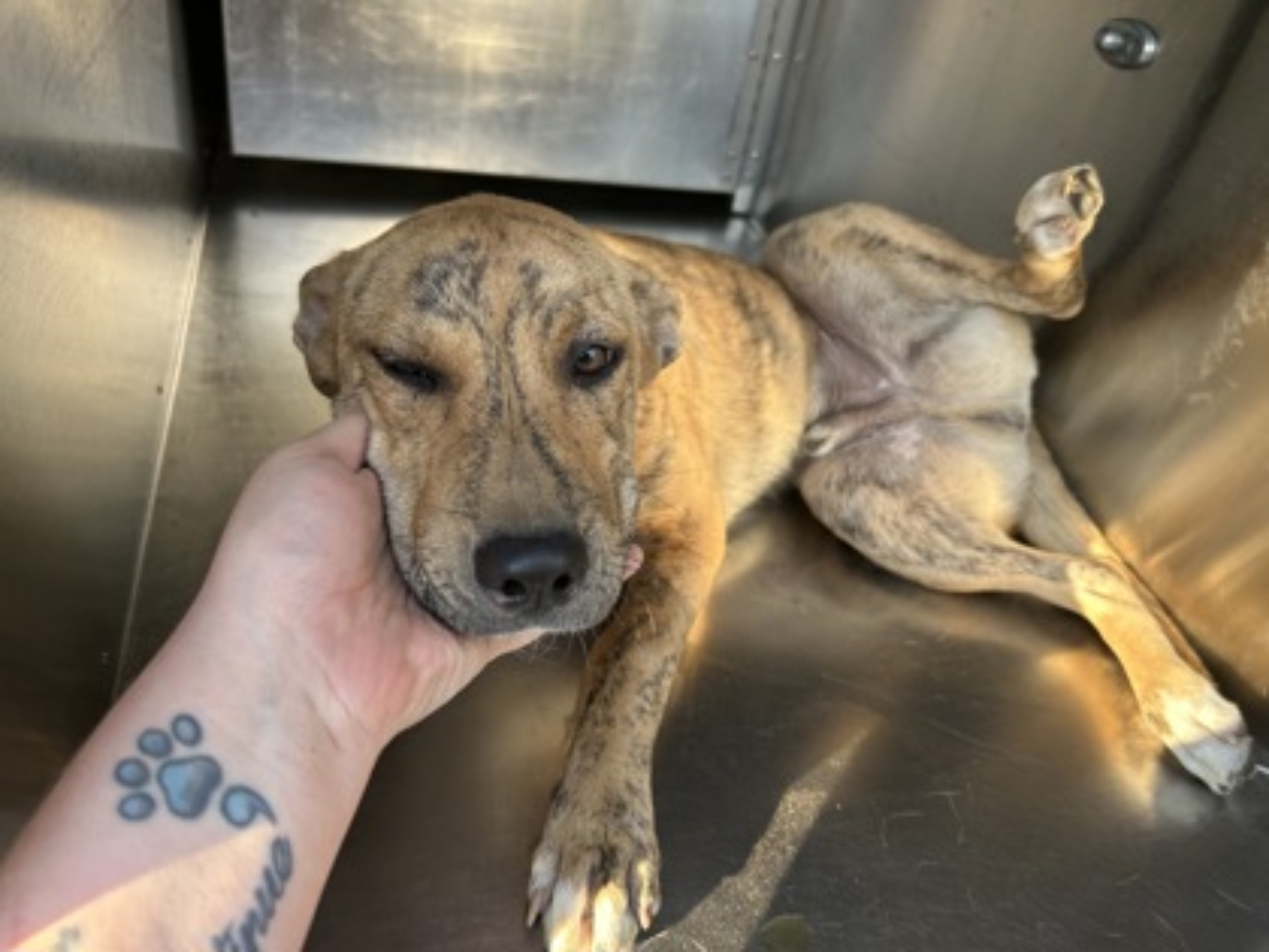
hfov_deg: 67.3
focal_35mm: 26
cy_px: 476
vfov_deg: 53.1
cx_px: 634
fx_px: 953
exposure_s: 1/135
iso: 32
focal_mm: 5.7
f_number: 1.5
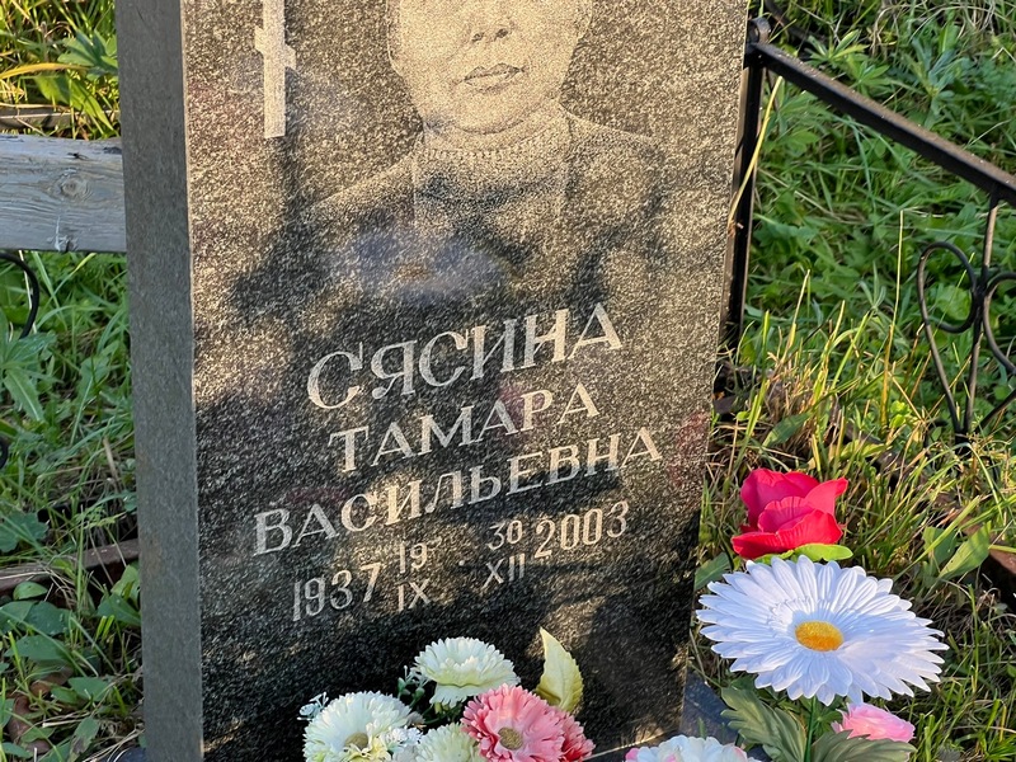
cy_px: 381
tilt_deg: -30.9
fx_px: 2260
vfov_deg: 19.1
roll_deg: -1.6
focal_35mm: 77
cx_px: 508
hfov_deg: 25.3
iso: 32
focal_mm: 9
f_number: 2.8
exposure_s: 1/122
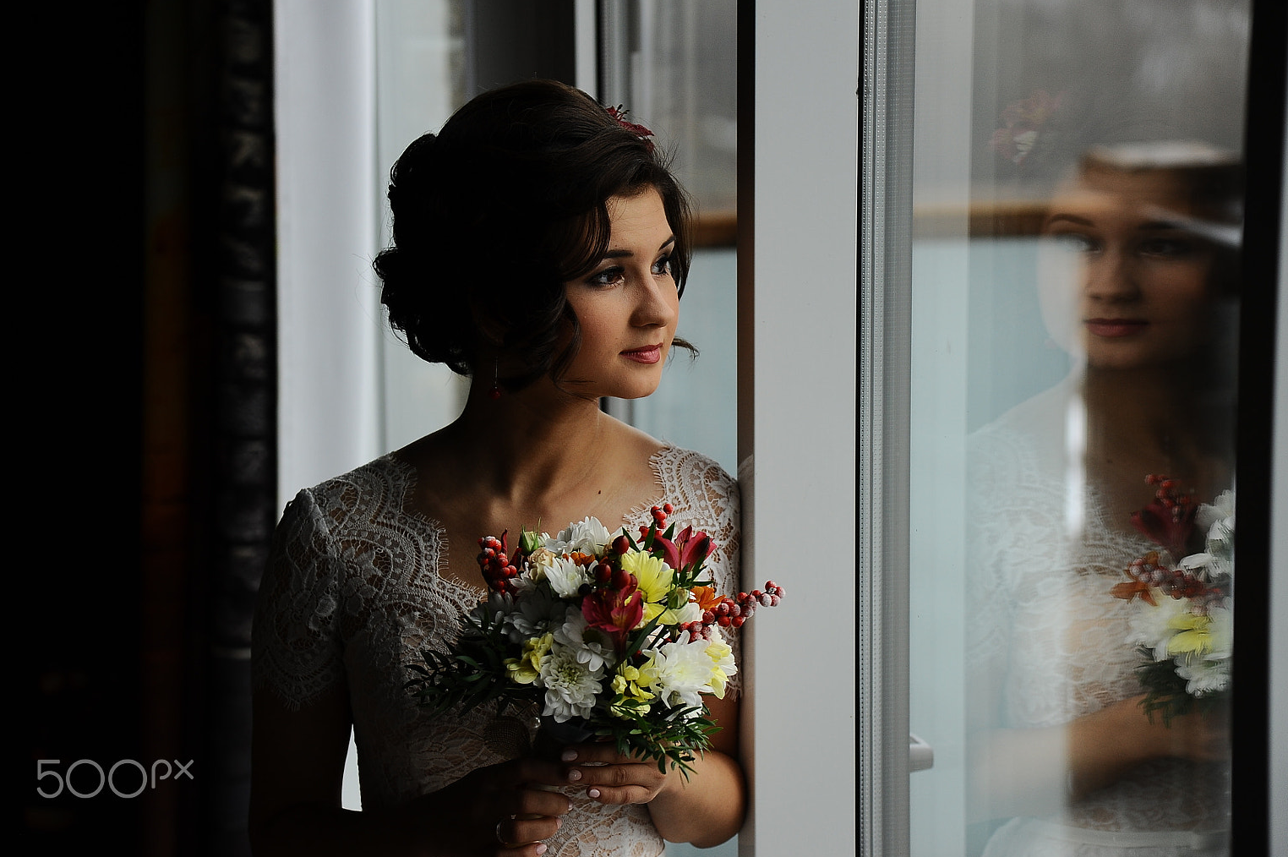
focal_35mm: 126
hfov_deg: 16.3
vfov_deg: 10.9
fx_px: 4505
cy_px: 440
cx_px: 660
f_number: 4
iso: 400
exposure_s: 1/200
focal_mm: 120
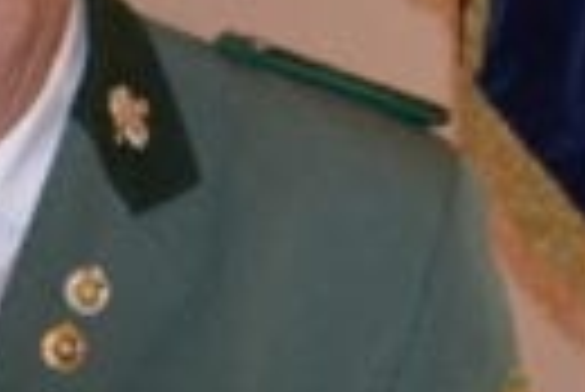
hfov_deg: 3.8
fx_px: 8654
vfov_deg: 2.6
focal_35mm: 532
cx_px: -1256
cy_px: -340
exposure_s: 1/30
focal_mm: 45
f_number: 4.8
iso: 400
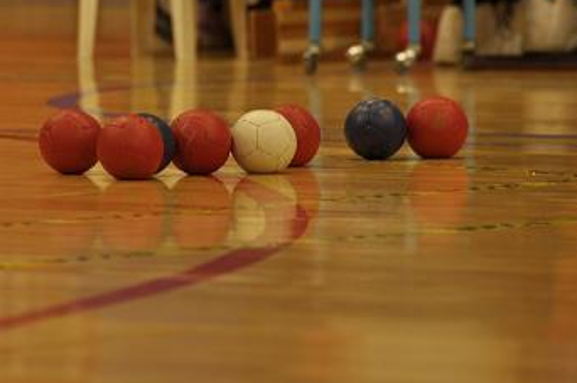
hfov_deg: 5.2
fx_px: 6402
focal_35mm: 400
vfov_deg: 3.4
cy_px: 132
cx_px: 150
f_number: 5.6
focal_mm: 170
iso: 200
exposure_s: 1/8
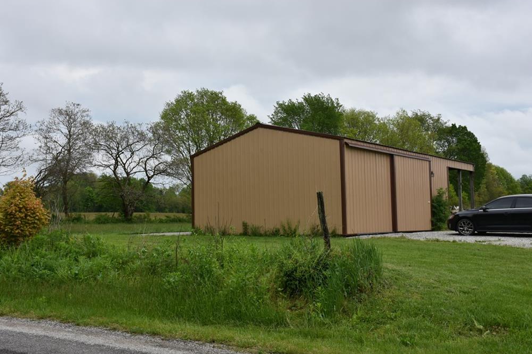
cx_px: 264
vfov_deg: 33.4
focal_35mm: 40
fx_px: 591
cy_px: 175
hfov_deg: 48.5
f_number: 8
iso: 280
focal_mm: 26
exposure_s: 1/500
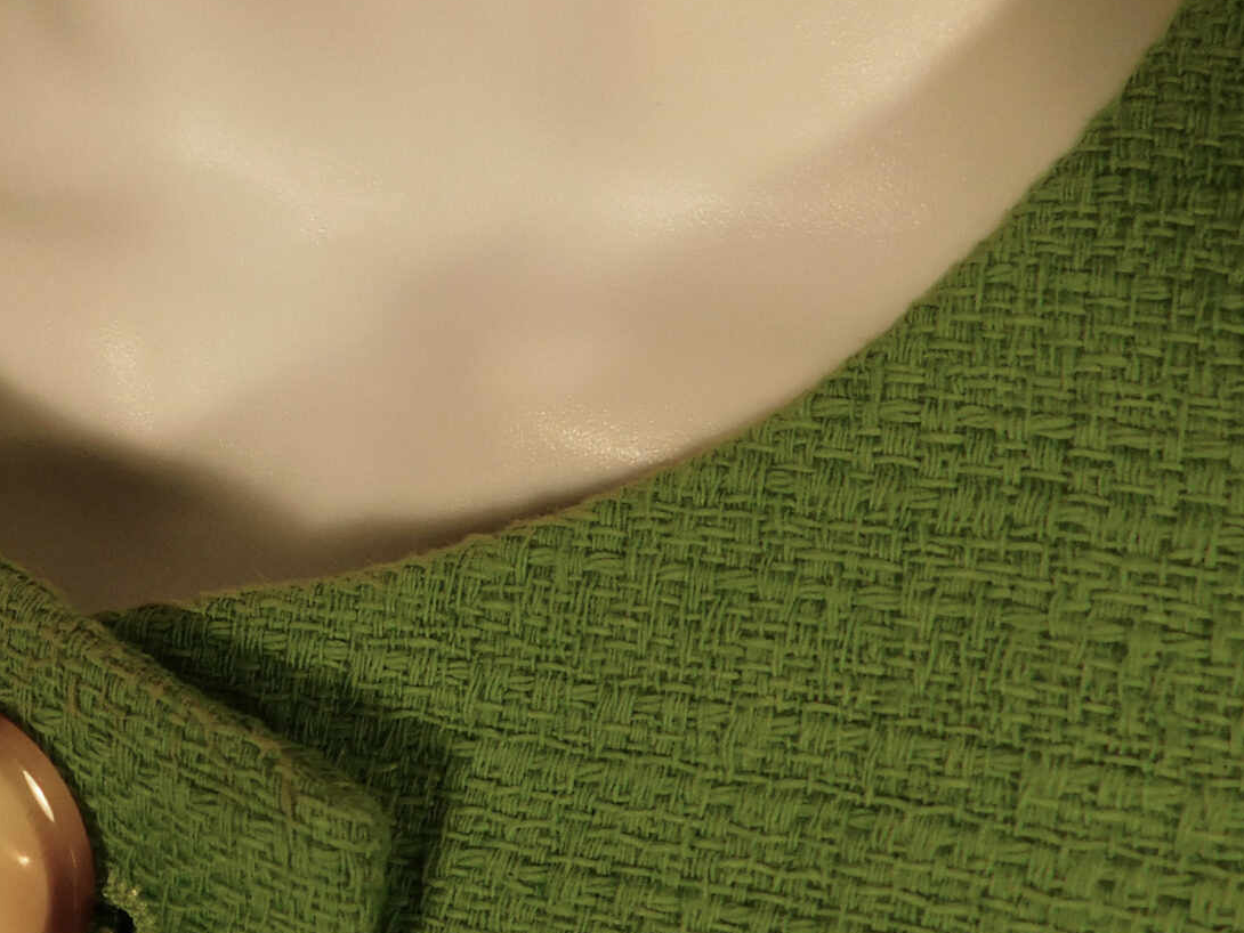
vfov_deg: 27.0
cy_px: 494
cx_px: 45
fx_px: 1941
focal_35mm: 54
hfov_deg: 33.0
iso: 125
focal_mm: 4
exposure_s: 1/400
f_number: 3
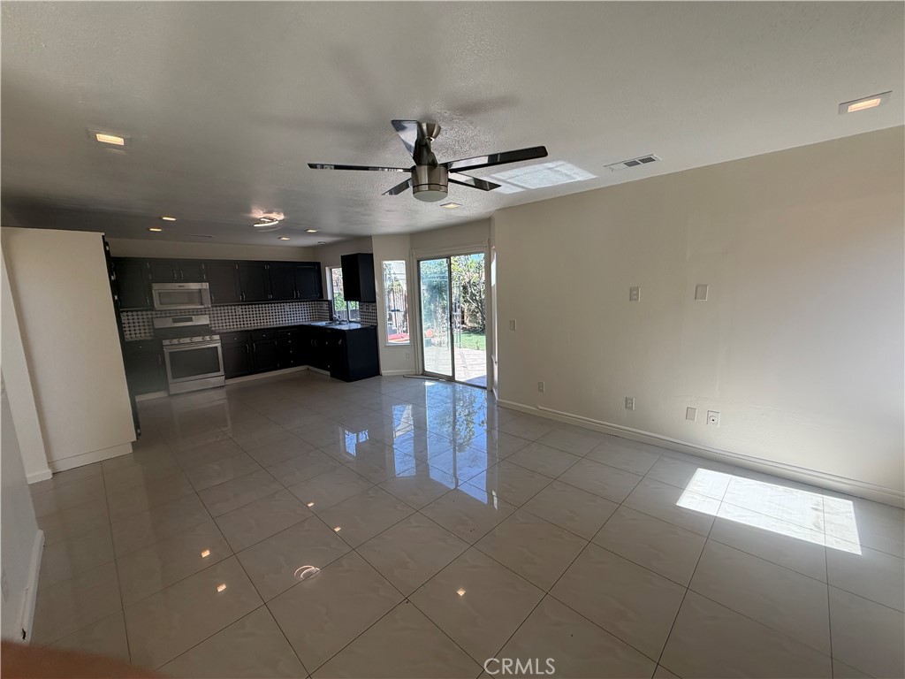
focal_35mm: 14
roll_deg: +2.1
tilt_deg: -8.6
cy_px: 340
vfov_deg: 85.7
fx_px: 366
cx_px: 452
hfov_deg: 102.1
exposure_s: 1/180
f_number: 2.2
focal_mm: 2.22
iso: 50
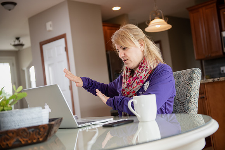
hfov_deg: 39.6
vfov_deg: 27.0
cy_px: 75
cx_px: 112
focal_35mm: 50
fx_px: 313
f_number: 3.2
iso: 500
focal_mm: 50
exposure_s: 1/160
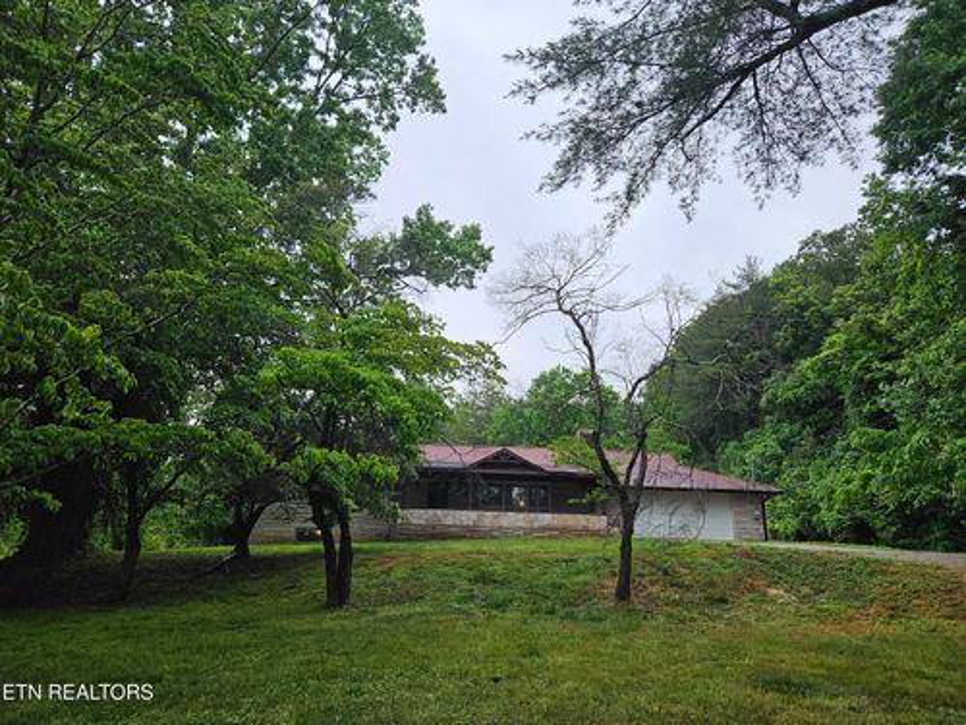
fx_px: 642
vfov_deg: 58.9
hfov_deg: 73.9
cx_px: 483
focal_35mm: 23
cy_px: 362
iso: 50
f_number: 1.8
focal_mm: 5.4
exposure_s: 1/1038
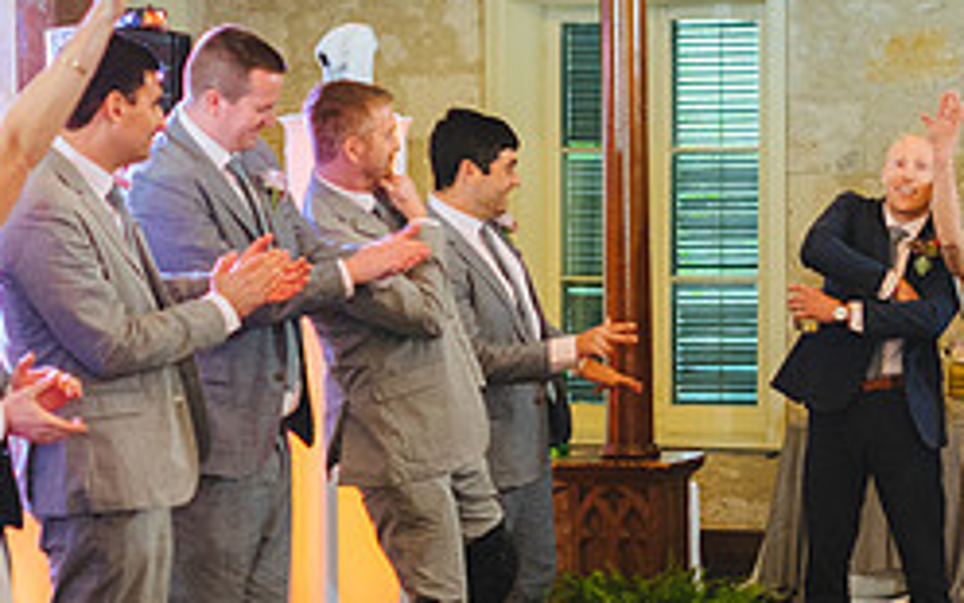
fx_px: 2942
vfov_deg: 11.7
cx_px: 1008
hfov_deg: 18.1
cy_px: 475
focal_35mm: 112
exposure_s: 1/200
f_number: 2
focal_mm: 35
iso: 1250
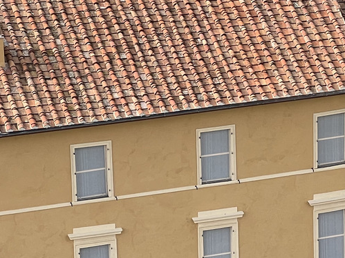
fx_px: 2461
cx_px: 510
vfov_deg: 6.0
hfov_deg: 7.9
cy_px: 204
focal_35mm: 247
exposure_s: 1/299
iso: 32
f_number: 2.8
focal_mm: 9
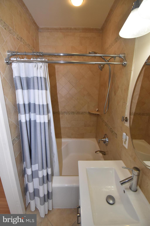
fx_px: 94
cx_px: 75
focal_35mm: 15
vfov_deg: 100.4
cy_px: 113
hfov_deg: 77.3
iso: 800
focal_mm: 10
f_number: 7.1
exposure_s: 1/100
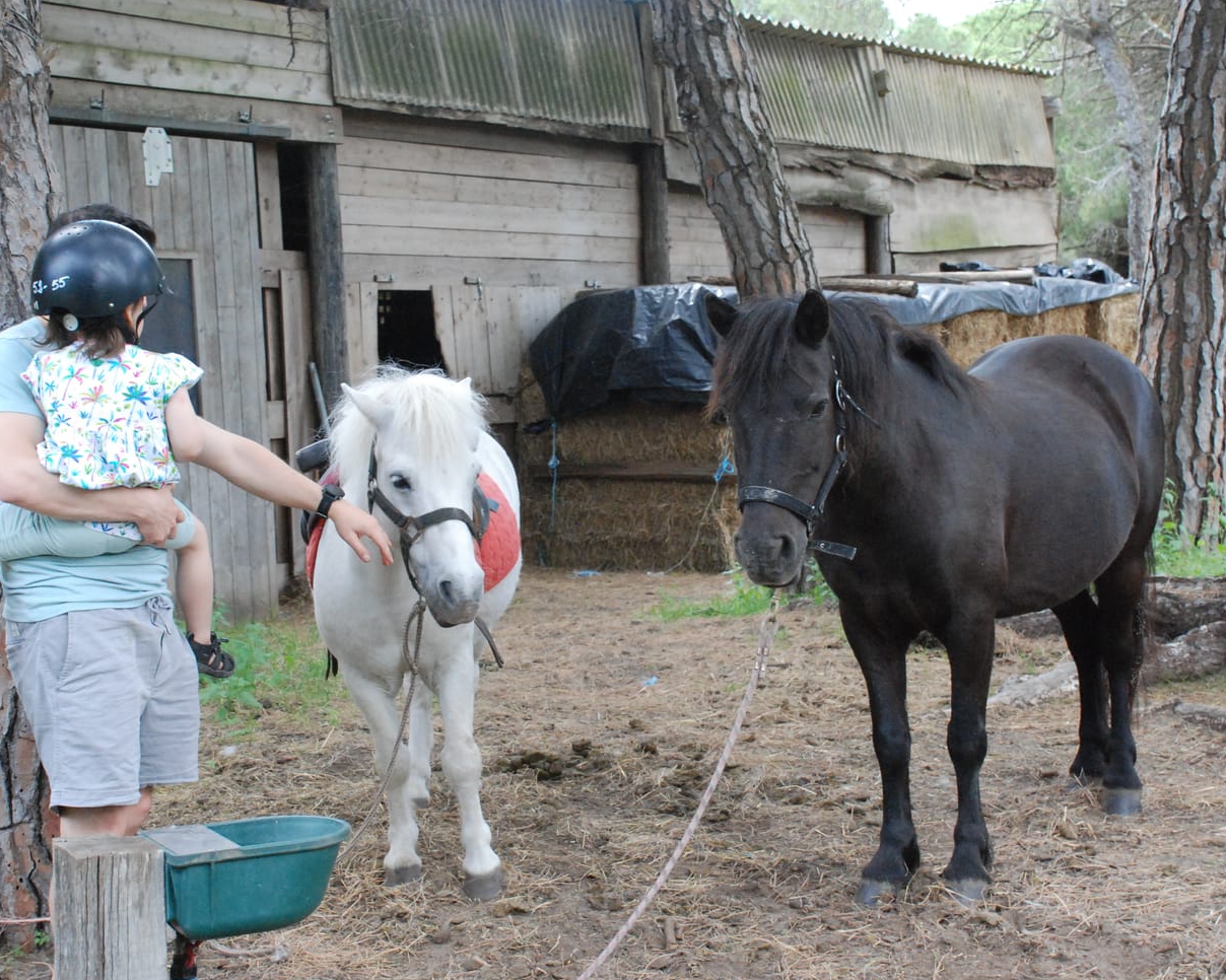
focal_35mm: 56
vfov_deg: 27.1
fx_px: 2032
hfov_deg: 33.6
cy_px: 490
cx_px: 618
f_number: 6.3
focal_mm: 32
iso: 1600
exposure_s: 1/160
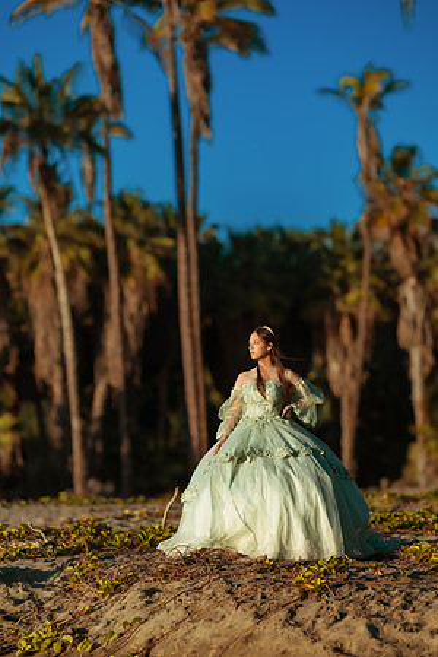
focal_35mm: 135
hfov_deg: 10.2
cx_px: 219
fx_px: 2464
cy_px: 328
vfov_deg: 15.2
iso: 50
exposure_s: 1/800
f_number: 2.2
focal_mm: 135
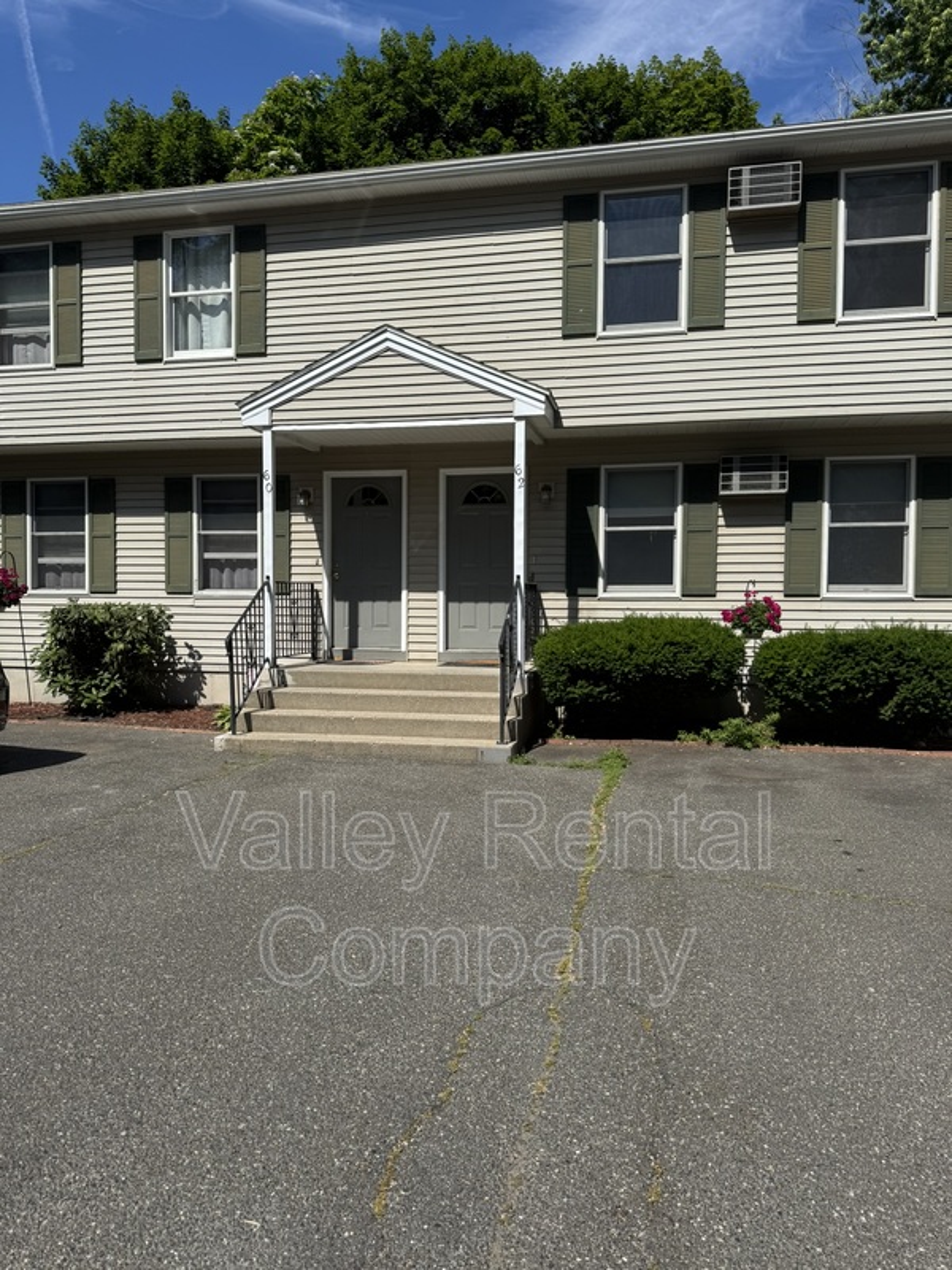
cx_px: 476
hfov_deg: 56.8
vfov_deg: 71.6
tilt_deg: -1.8
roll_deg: -0.2
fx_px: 880
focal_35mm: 24
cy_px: 635
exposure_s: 1/5814
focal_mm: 6.76
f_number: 1.78
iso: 80
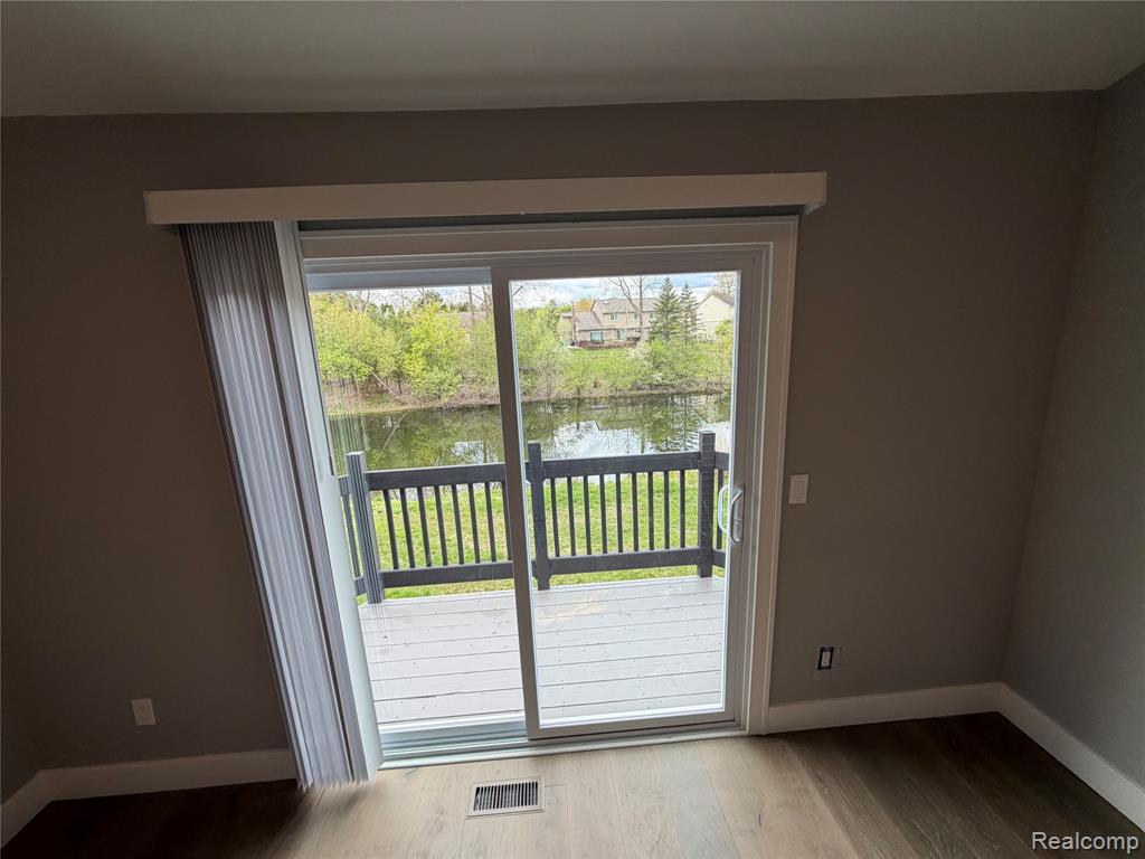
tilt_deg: -13.5
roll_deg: +2.8
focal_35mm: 14
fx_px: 463
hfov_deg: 102.1
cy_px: 430
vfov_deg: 85.7
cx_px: 572
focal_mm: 2.22
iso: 50
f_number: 2.2
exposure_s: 1/121
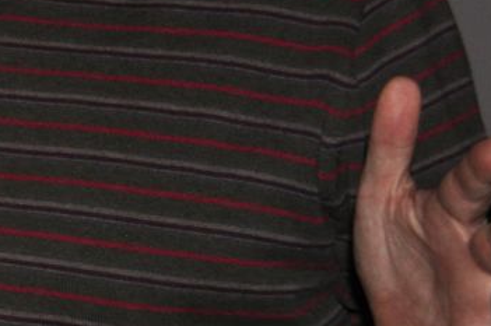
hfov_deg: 12.6
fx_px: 2097
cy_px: 22
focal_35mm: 154
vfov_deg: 8.8
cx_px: -264
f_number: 4.2
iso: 800
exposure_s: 1/60
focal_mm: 30
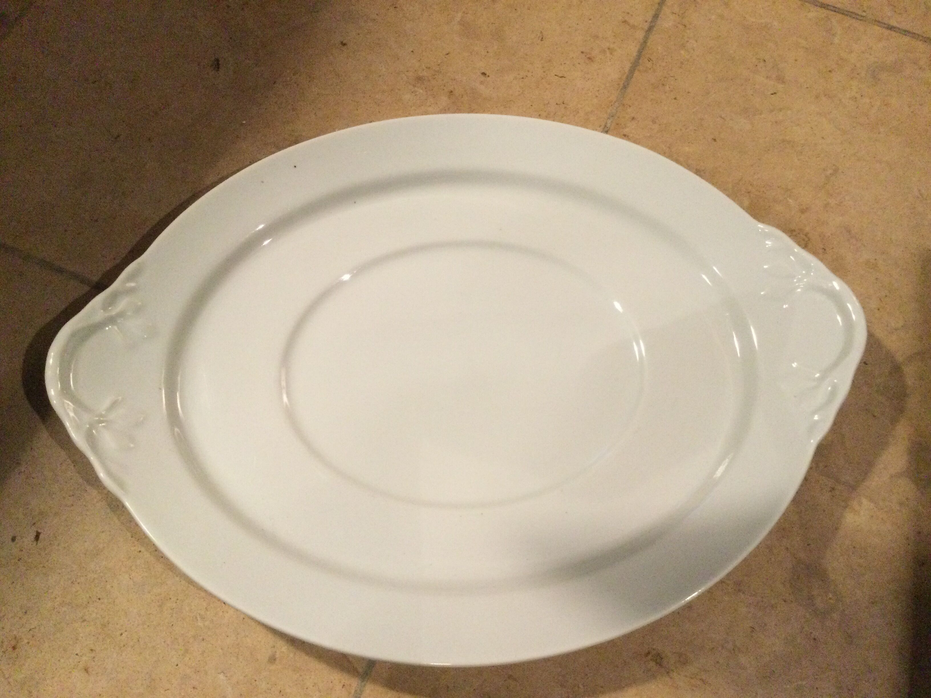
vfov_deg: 45.4
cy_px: 349
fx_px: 834
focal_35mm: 31
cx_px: 466
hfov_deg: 58.4
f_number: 2.4
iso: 200
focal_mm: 3.3
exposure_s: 1/17
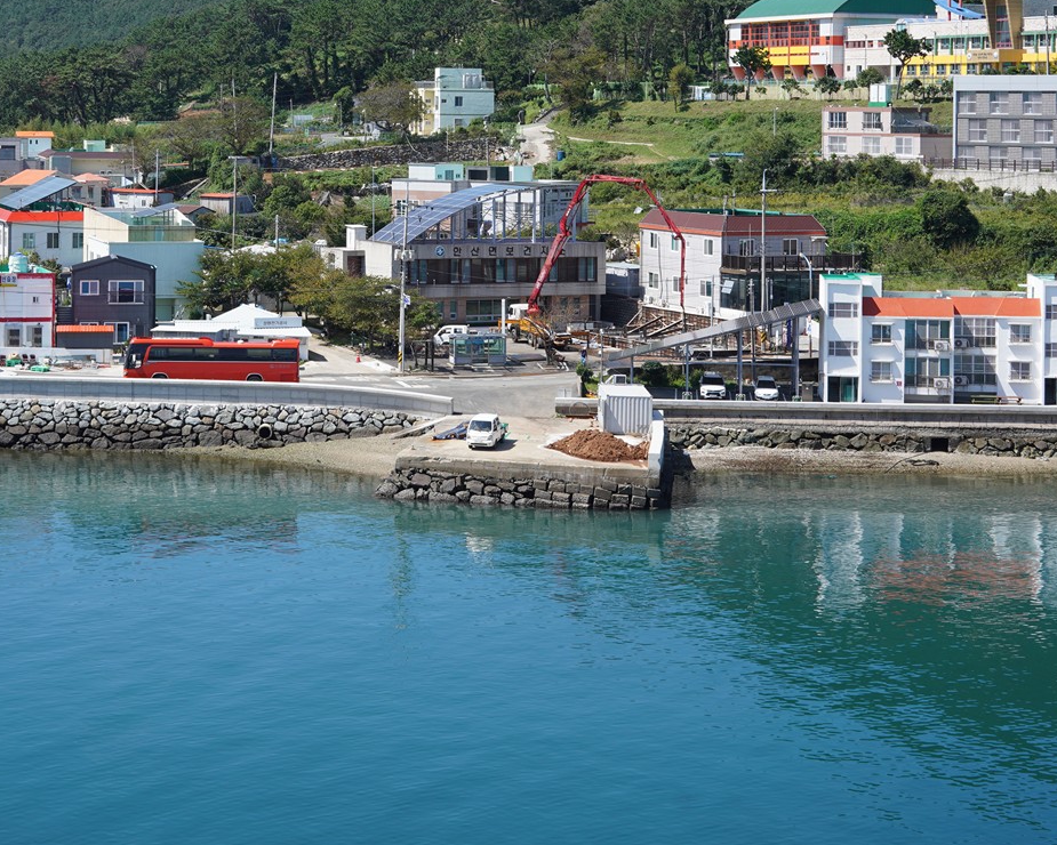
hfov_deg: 26.7
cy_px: 89
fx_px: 2221
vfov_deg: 21.1
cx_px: 384
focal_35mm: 71
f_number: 10
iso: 100
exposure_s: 1/125
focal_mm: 35
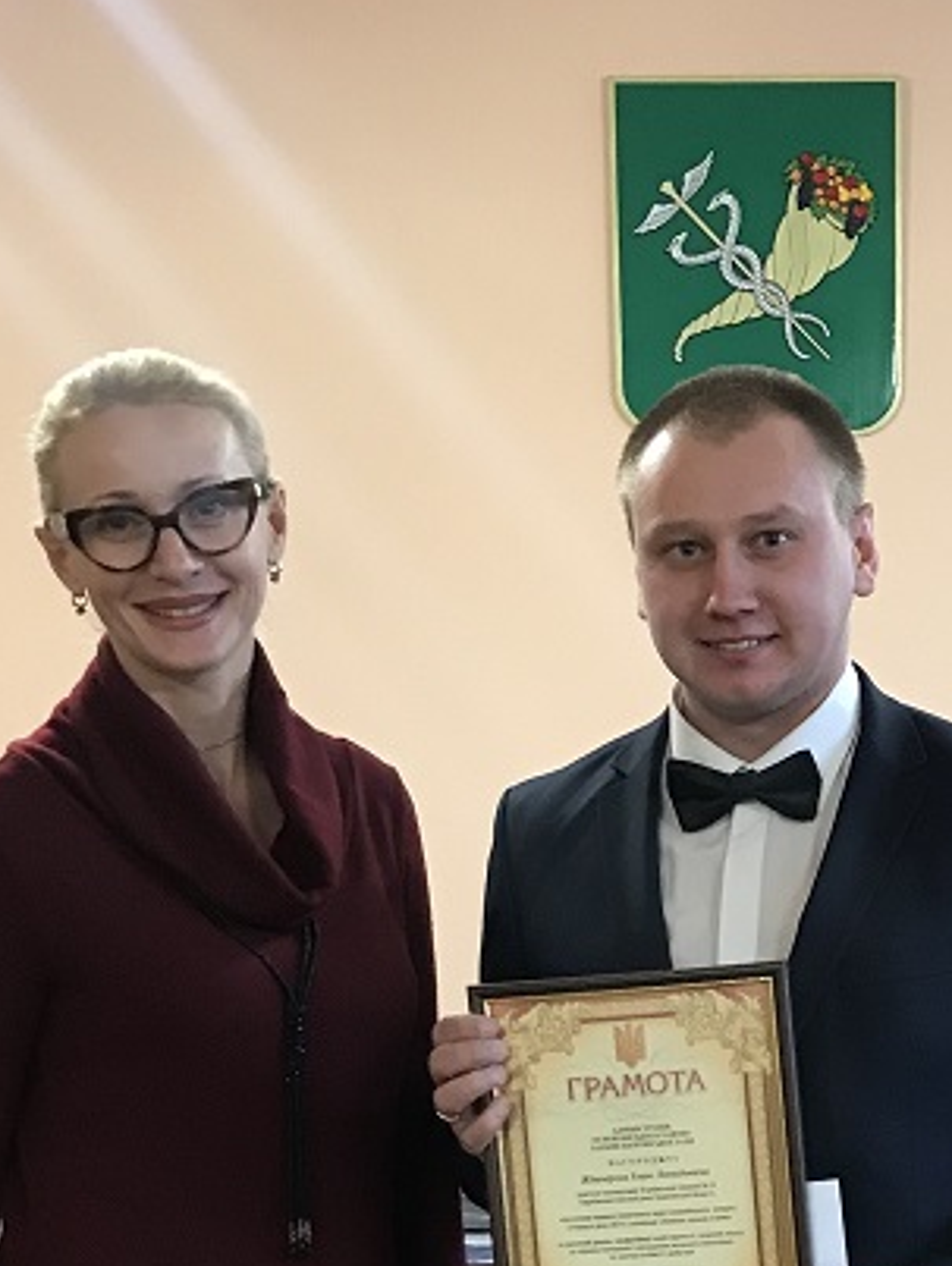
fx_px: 2709
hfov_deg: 19.8
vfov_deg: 25.3
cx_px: 729
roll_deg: -0.7
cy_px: 1203
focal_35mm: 74
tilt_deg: -8.2
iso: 80
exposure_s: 1/17
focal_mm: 3.99
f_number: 1.8
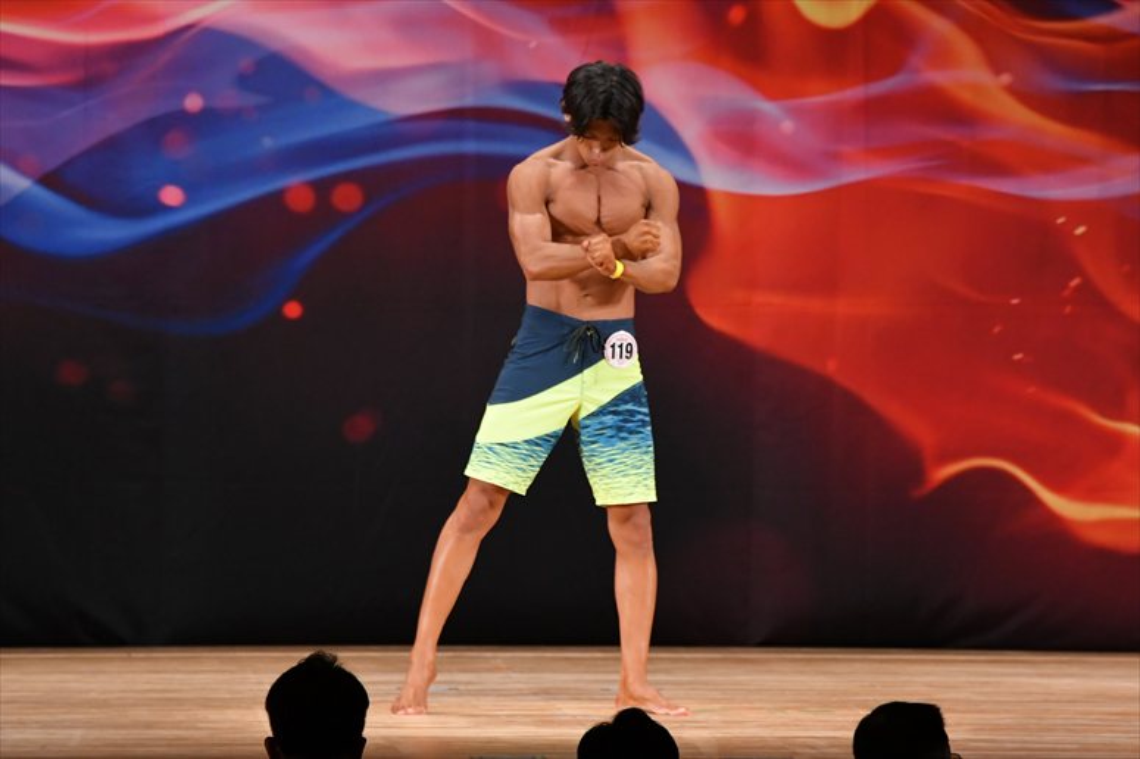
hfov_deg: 8.6
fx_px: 7596
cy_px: 380
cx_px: 570
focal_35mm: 240
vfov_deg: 5.7
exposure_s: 1/400
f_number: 5.6
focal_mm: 160
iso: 3200
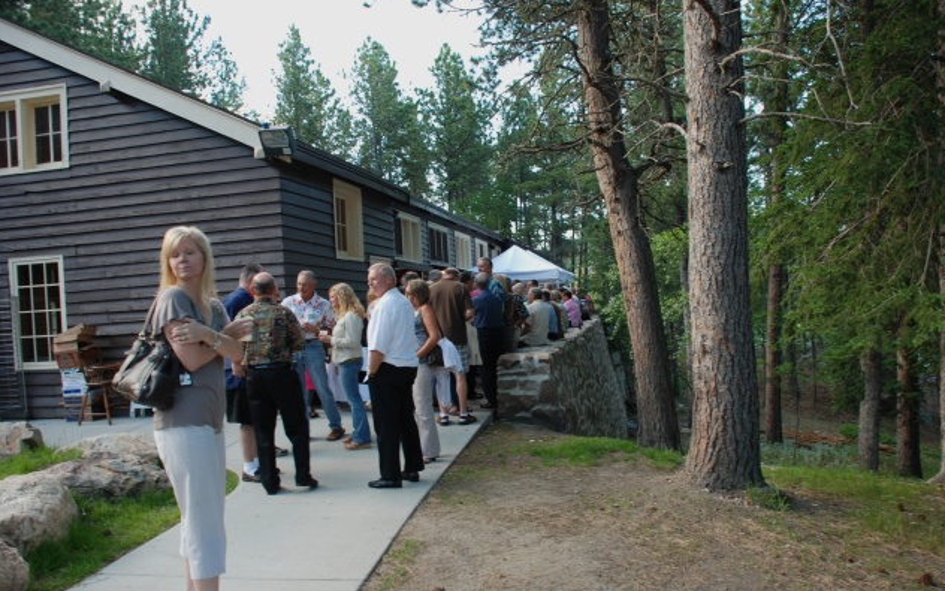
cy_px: 299
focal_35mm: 31
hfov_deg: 61.2
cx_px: 477
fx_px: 798
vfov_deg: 40.6
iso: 200
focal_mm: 20
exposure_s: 1/80
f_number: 4.5
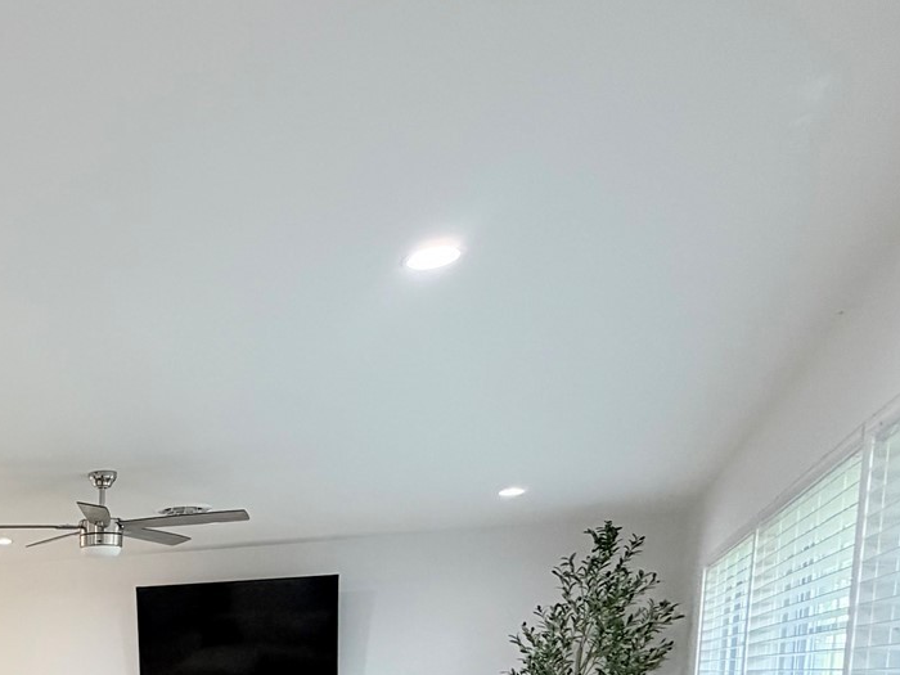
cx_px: -54
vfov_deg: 37.5
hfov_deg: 45.2
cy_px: 729
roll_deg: -0.1
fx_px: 832
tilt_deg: -5.4
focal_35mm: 32
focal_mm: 2.22
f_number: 2.2
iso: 160
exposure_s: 1/120
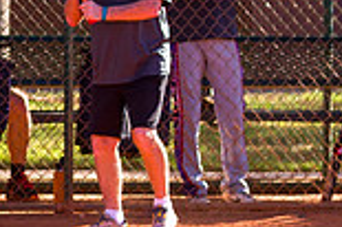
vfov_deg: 1.8
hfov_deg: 2.8
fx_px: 7089
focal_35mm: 747
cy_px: -36
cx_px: -202
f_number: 5
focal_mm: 165
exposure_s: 1/1600
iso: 400
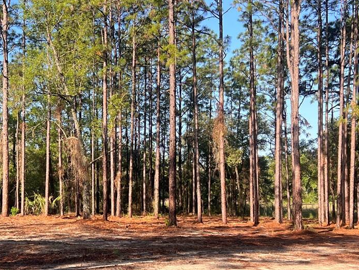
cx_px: 120
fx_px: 622
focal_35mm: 60
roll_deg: -0.2
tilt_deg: +1.6
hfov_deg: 31.9
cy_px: 175
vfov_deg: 24.3
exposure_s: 1/1124
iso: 50
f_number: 1.5
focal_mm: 5.7
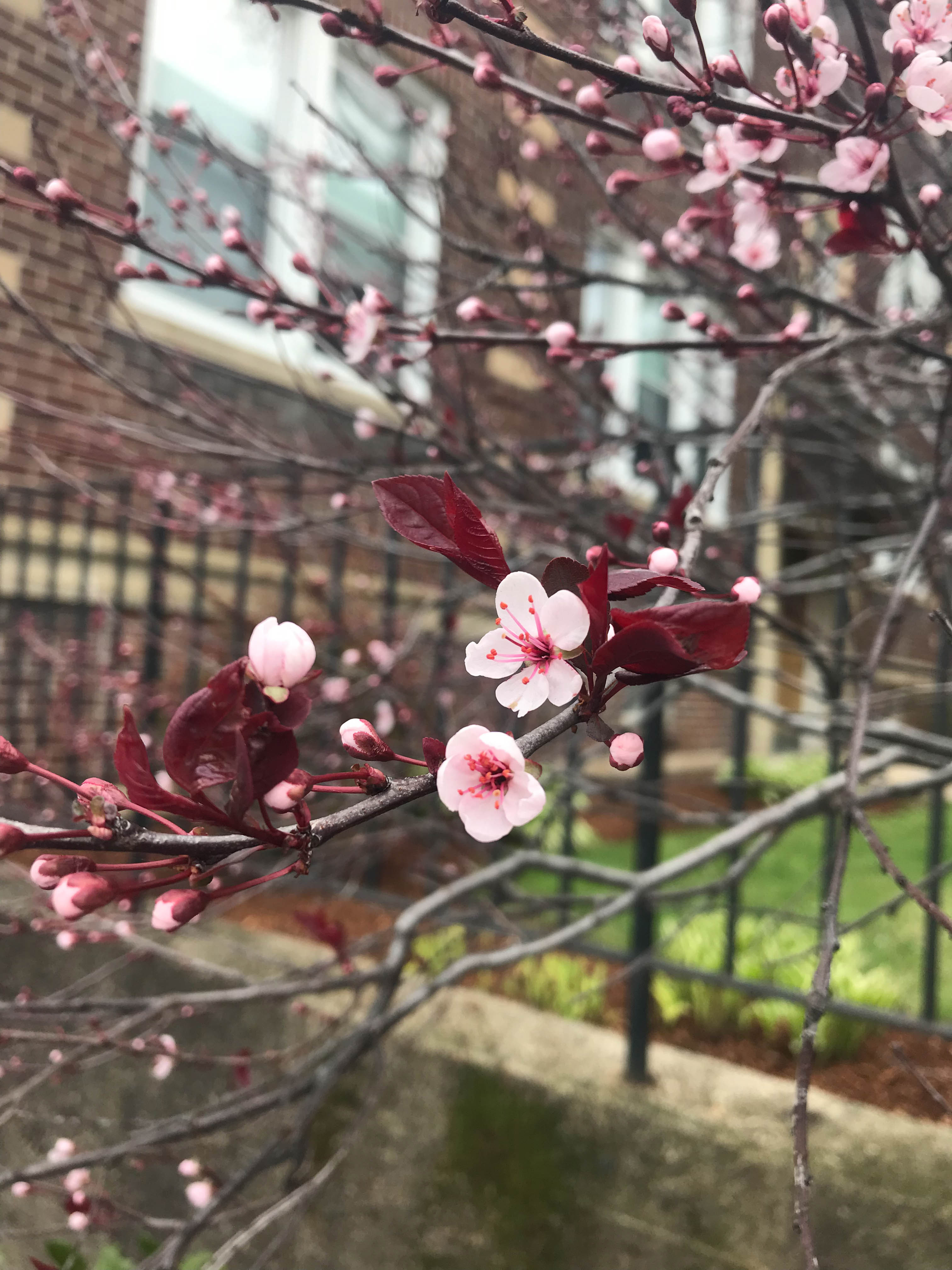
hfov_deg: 49.7
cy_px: 635
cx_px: 476
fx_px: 1027
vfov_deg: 63.4
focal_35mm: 28
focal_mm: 3.99
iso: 20
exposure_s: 1/390
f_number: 1.8
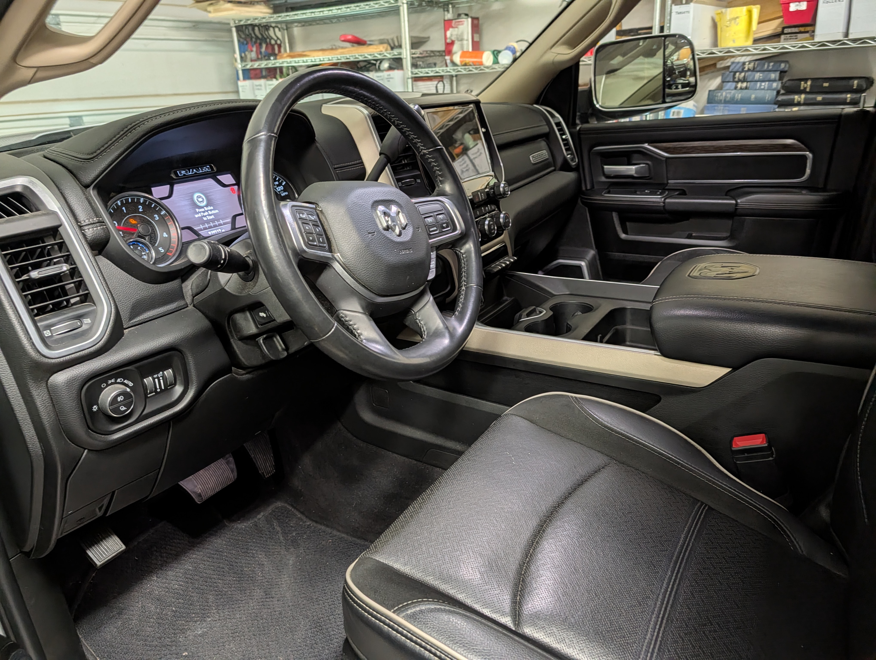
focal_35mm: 24
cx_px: 438
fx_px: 608
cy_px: 330
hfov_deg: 71.5
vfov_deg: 56.9
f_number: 1.68
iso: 98
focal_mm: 6.9
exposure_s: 1/120
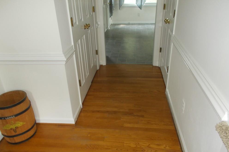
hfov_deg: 65.5
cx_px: 114
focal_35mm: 28
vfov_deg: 46.4
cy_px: 80
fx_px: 178
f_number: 3.2
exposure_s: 1/25
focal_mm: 4.6
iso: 200
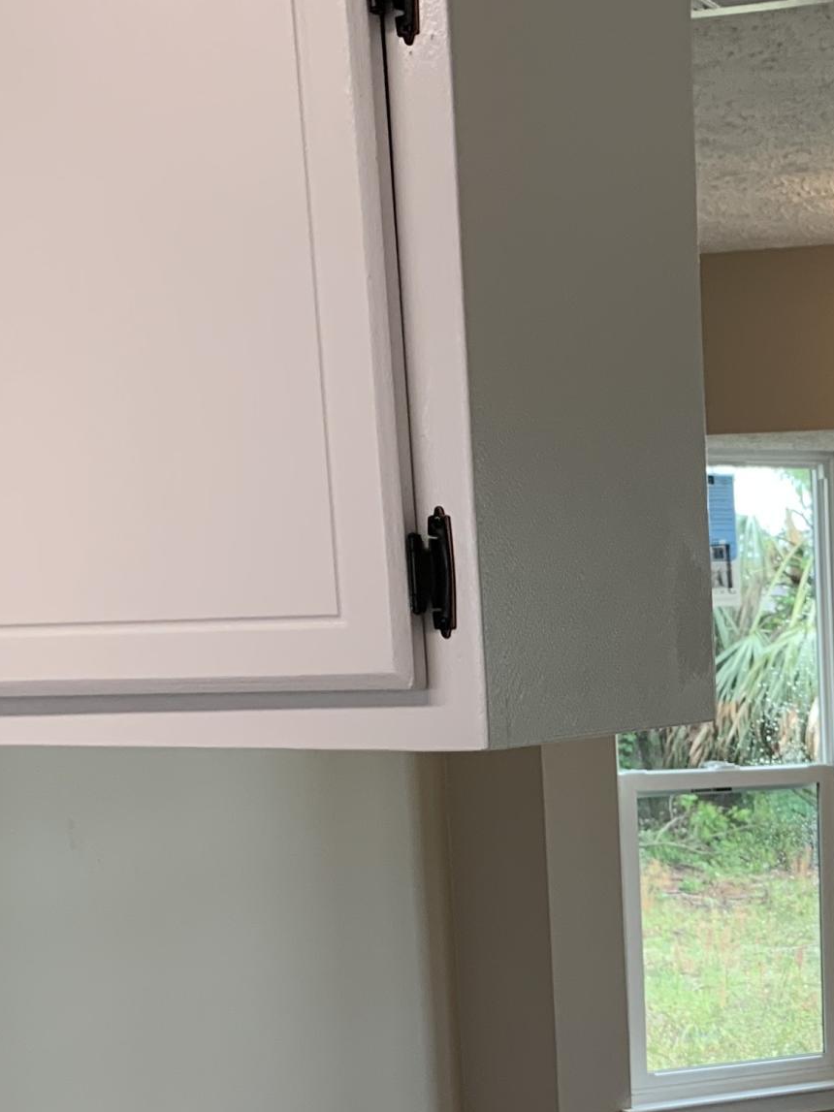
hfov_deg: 20.4
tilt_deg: -9.4
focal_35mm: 68
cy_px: 1011
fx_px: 2185
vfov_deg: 27.5
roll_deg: -0.5
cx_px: 969
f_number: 1.8
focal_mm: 4.25
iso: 50
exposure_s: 1/120
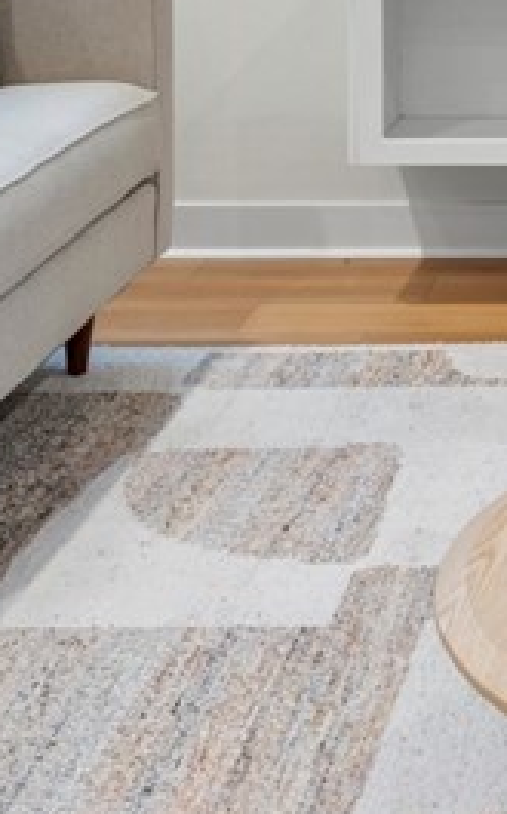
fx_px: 2039
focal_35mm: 92
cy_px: -347
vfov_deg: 20.0
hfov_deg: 13.1
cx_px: 831
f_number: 9
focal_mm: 22
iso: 200
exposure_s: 1/1.25
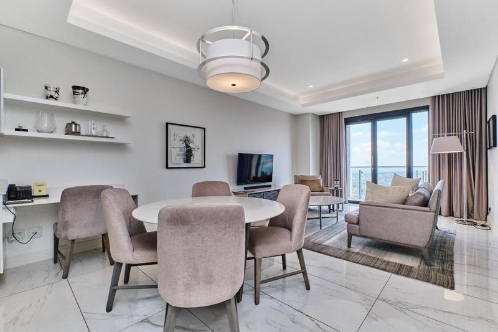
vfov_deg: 77.3
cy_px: 166
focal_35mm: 15
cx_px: 249
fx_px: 207
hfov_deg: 100.4
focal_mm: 10
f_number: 10
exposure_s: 1/100
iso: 800
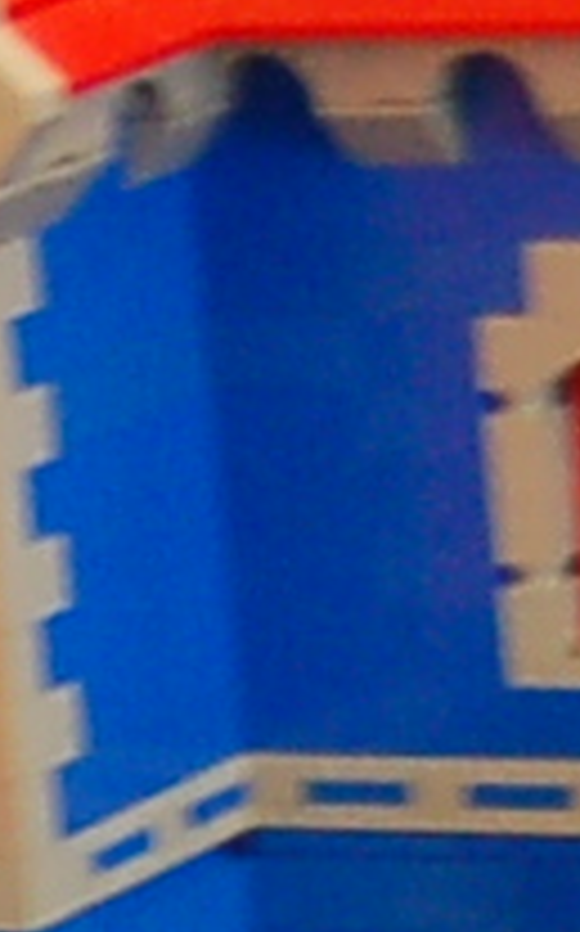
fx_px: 14345
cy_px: 2665
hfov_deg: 2.3
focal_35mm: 566
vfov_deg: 3.6
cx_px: -602
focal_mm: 34
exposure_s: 1/25
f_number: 4.5
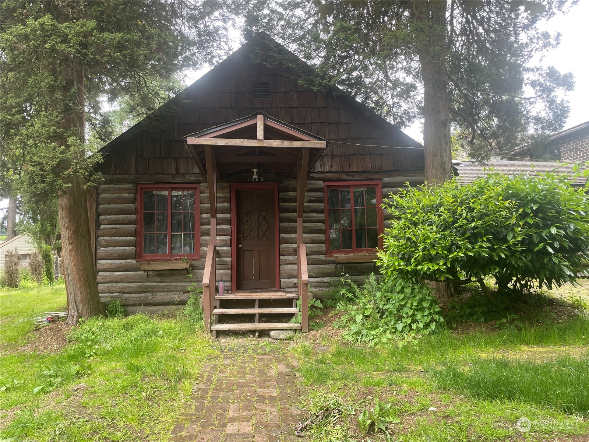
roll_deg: +0.7
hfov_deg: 67.3
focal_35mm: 26
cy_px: 221
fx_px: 442
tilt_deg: +5.6
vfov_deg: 53.1
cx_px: 294
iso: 64
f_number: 1.6
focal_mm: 4.2
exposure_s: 1/121
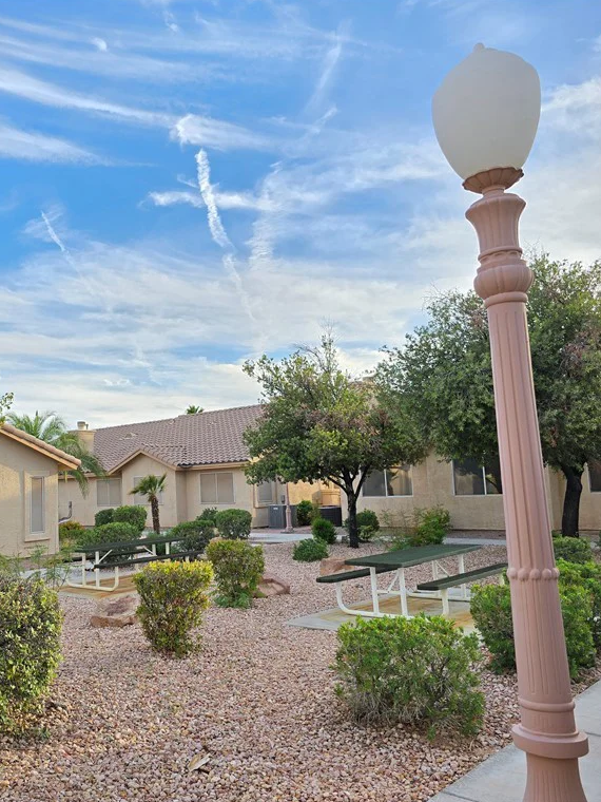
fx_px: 718
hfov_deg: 44.3
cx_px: 169
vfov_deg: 58.4
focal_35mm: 31
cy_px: 399
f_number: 1.7
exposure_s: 1/273
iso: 12
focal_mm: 6.3
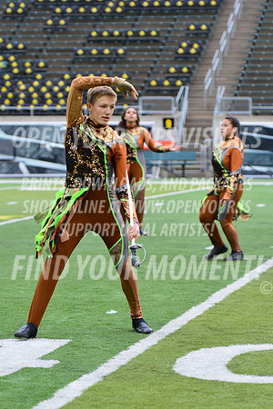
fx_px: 1422
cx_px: 136
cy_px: 204
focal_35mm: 125
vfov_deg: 16.4
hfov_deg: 11.0
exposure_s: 1/500
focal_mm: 125
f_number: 4.5
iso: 640
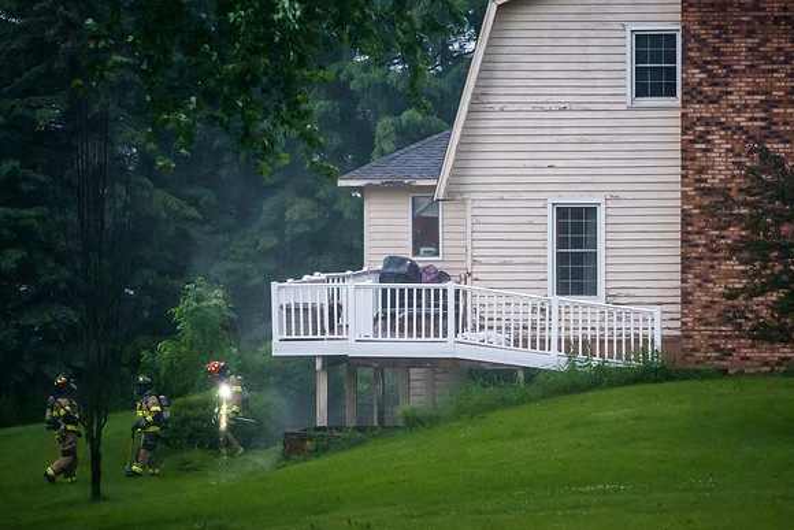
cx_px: 435
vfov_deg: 5.3
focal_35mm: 261
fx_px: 5759
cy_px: 274
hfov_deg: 7.9
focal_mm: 200
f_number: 4
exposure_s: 1/250
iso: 10000
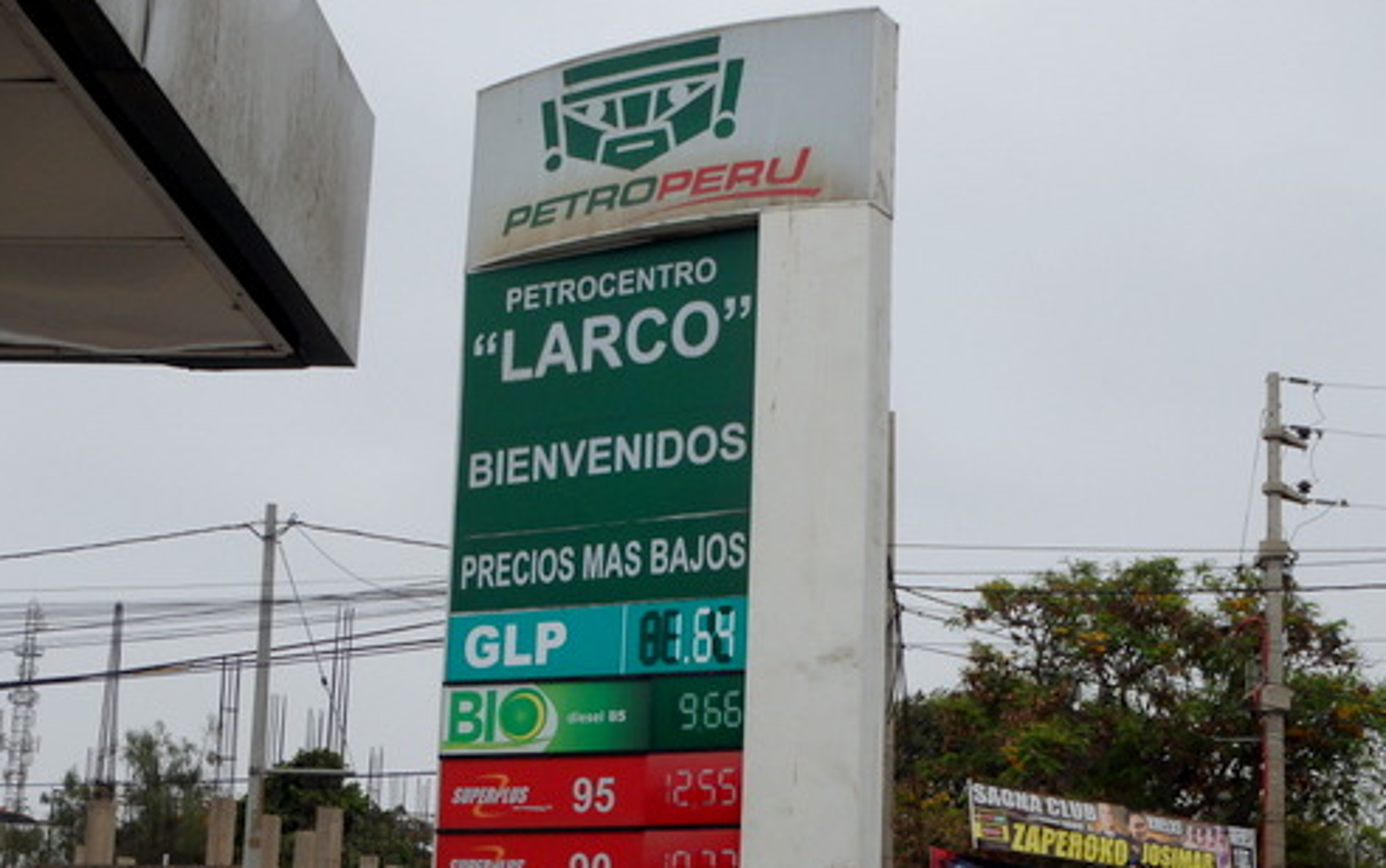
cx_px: 701
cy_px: 509
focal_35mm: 56
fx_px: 2116
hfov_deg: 36.3
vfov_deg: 23.1
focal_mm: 9.4
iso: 125
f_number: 14
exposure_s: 1/160
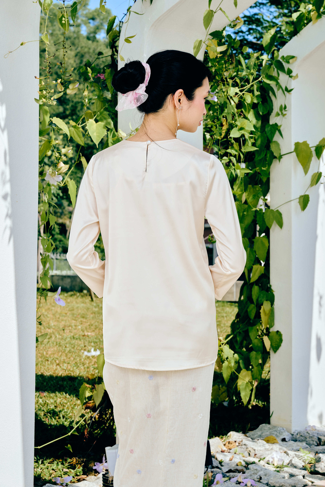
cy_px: 244
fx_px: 1016
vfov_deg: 27.0
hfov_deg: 18.2
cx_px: 162
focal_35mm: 75
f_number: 10
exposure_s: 1/125
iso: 125
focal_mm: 75
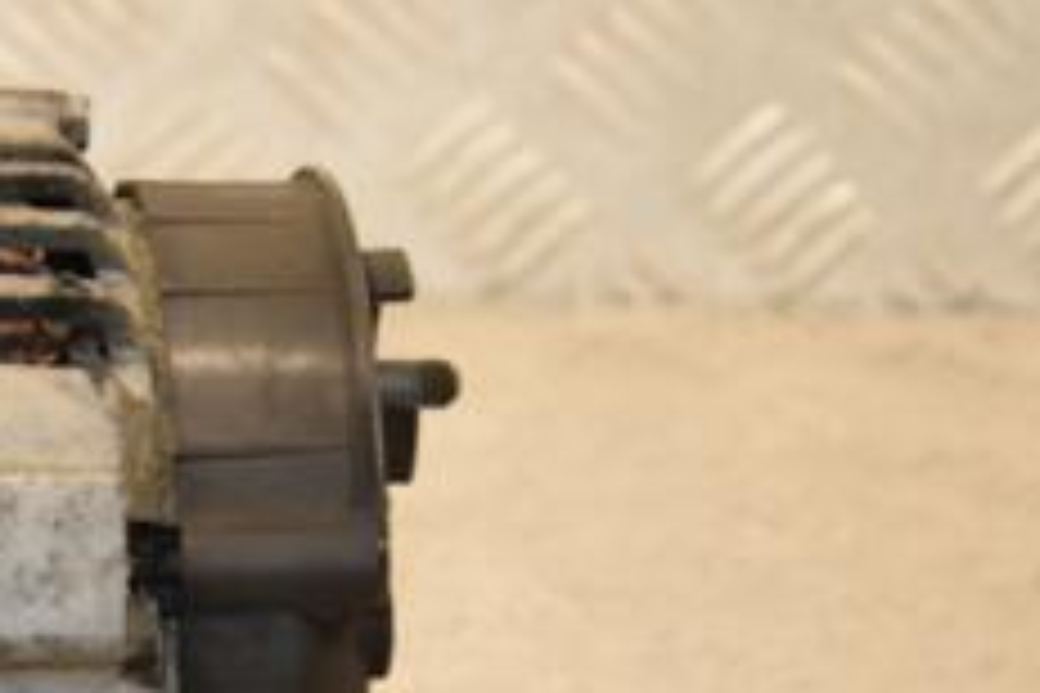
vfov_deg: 5.7
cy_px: 666
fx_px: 6991
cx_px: -108
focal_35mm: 242
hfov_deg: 8.4
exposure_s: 1/200
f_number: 6.3
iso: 800
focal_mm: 62
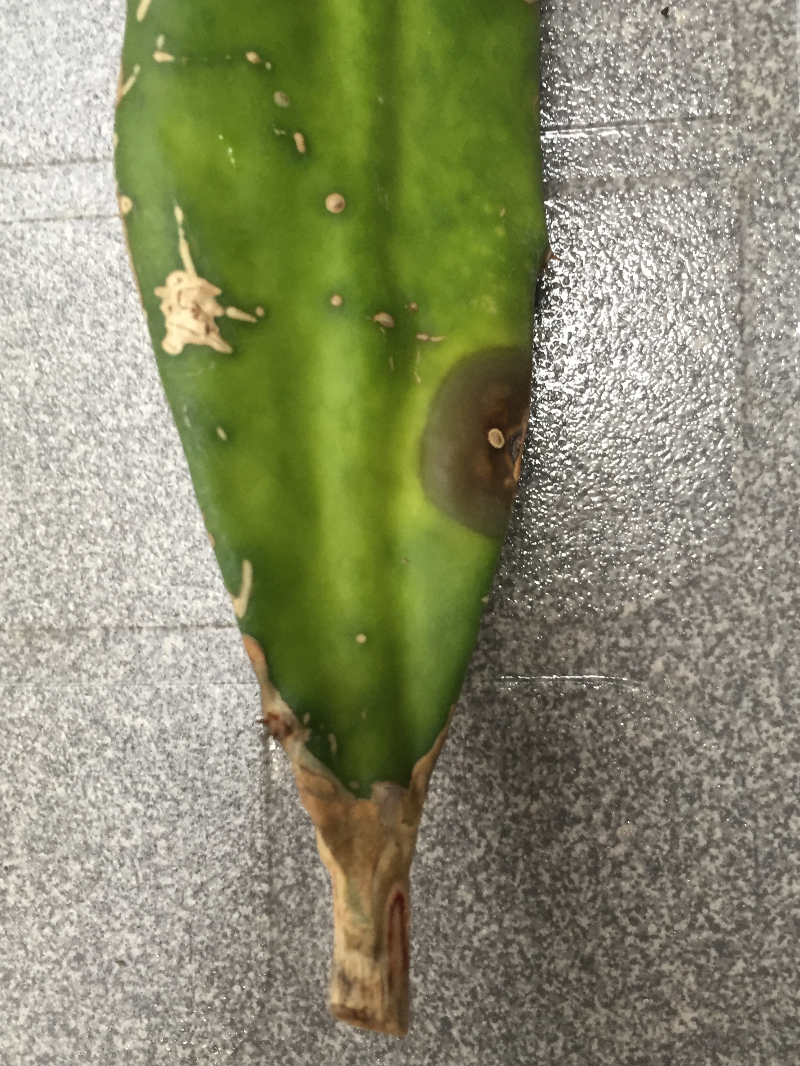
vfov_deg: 56.8
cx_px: 430
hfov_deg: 44.1
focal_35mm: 32
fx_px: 986
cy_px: 527
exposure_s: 1/33
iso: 125
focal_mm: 4.15
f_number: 2.2
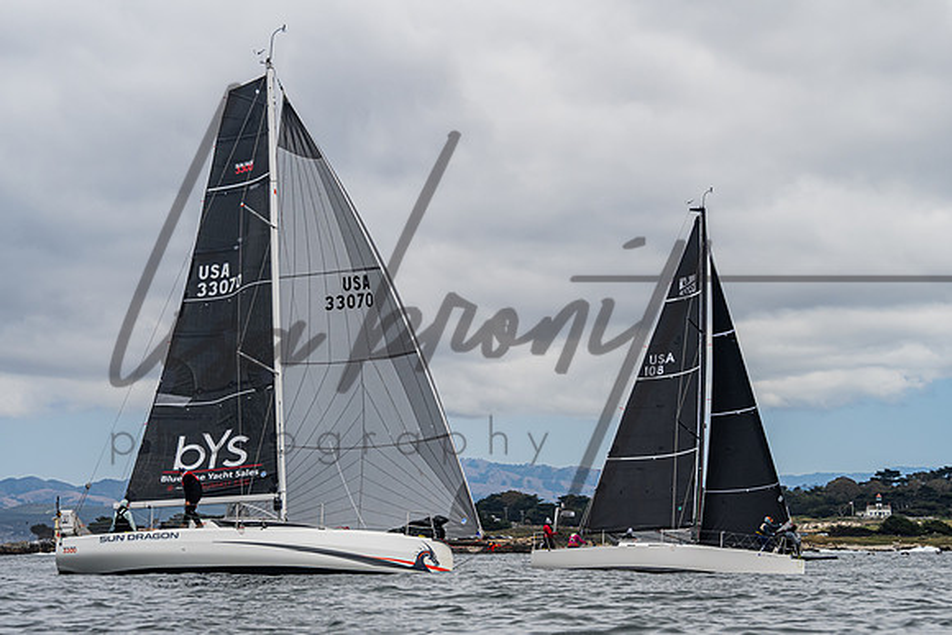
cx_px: 444
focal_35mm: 129
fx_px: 3405
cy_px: 398
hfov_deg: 15.9
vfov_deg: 10.7
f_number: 7.1
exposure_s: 1/2500
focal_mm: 95
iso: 640
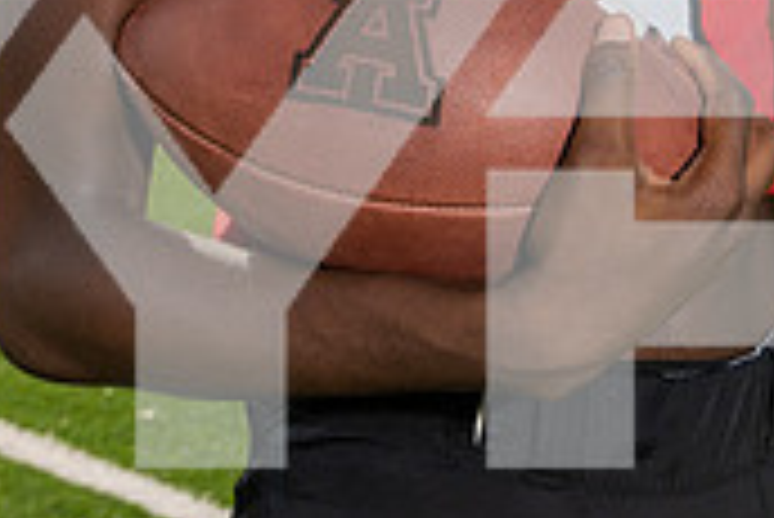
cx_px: 414
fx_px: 2109
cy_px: -313
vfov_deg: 13.1
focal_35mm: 98
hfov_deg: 20.8
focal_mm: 29
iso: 100
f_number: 6.3
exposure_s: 1/250
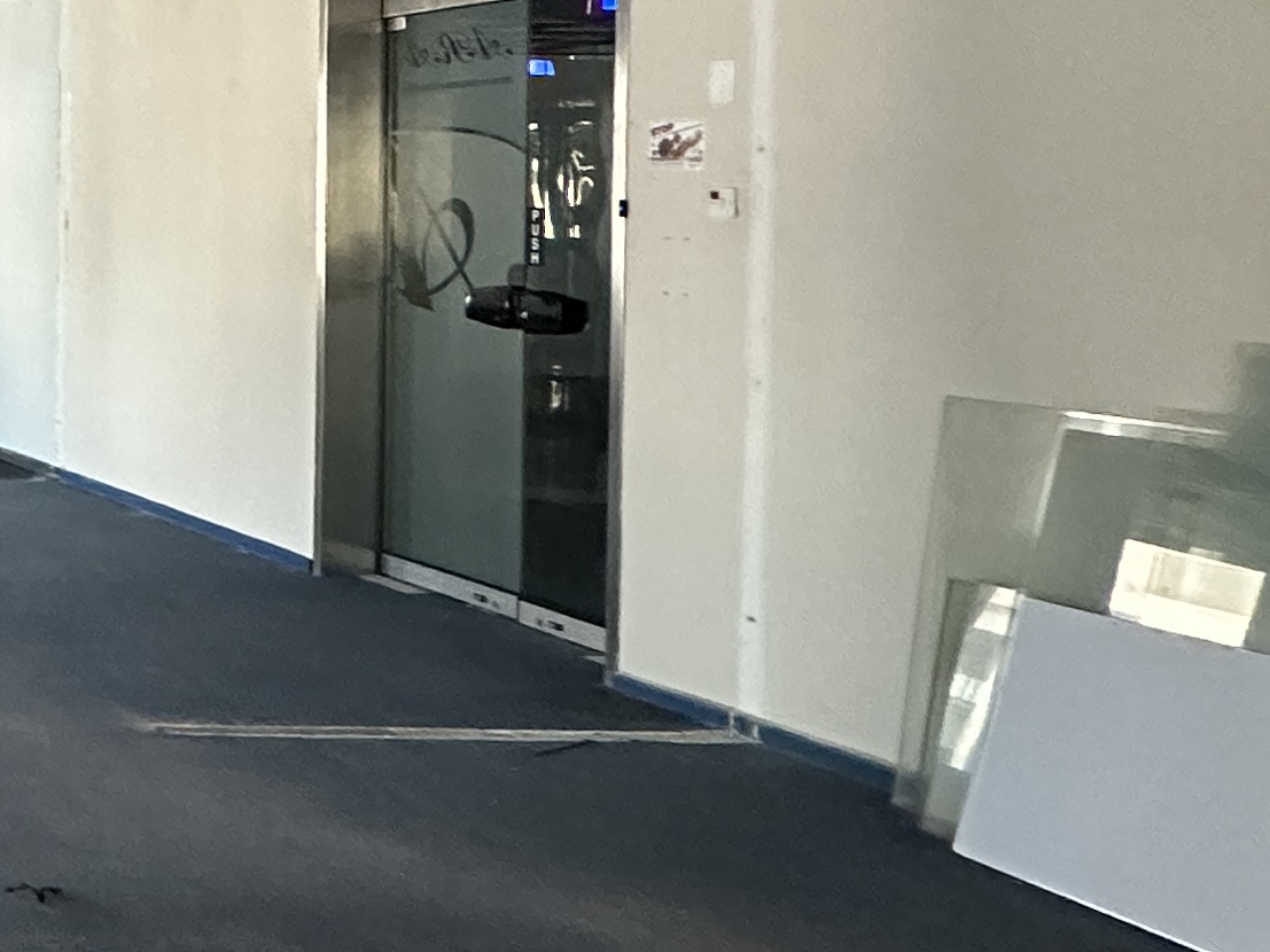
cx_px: -816
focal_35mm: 51
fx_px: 1871
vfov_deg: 28.0
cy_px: 201
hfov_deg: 24.6
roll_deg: -0.6
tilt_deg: -0.6
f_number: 2.2
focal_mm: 2.22
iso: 1000
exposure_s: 1/60
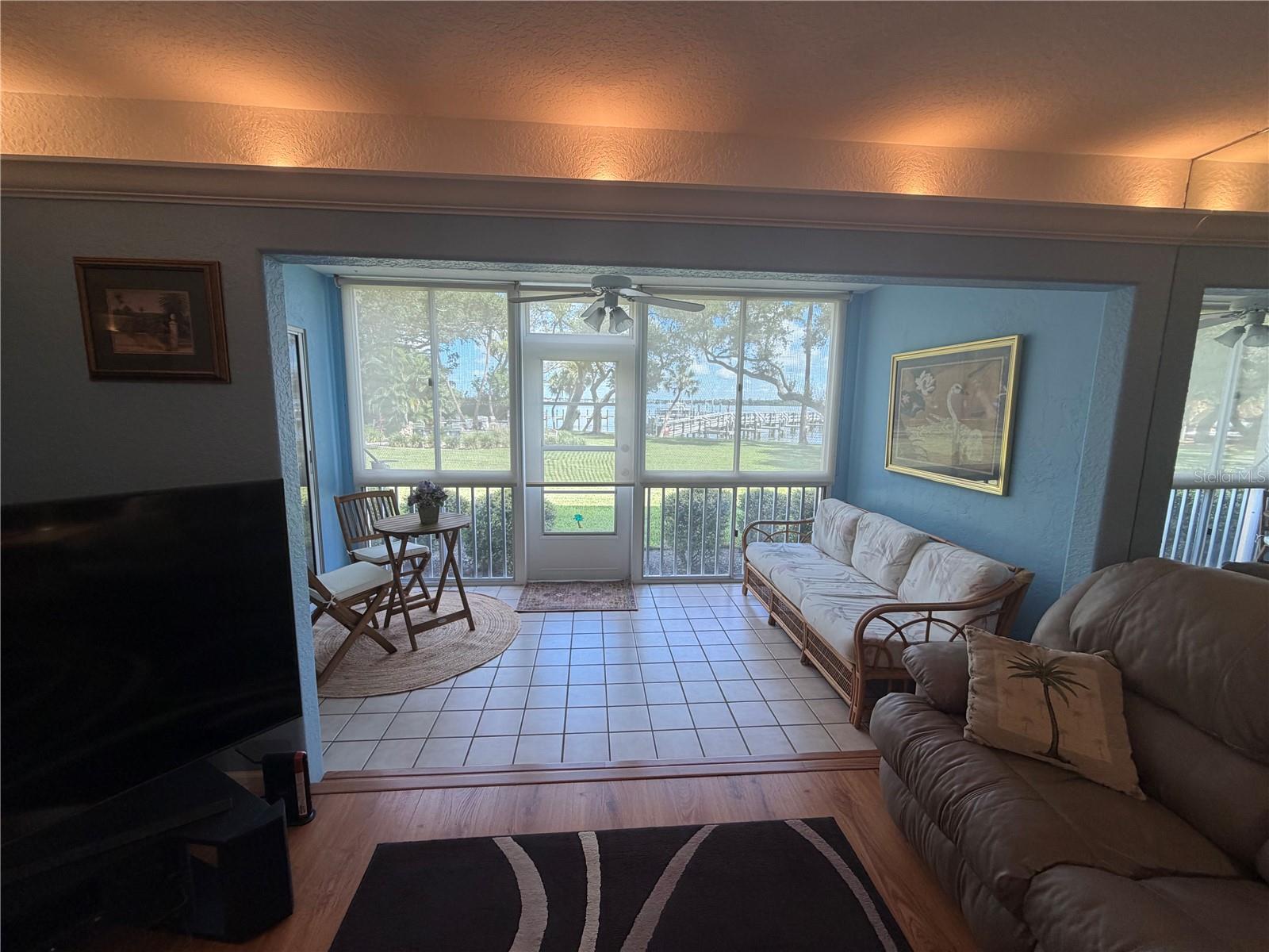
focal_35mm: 14
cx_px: 634
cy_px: 476
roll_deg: -0.8
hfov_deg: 102.1
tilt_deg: -8.5
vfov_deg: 85.7
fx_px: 513
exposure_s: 1/120
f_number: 2.2
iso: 125
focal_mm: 2.22
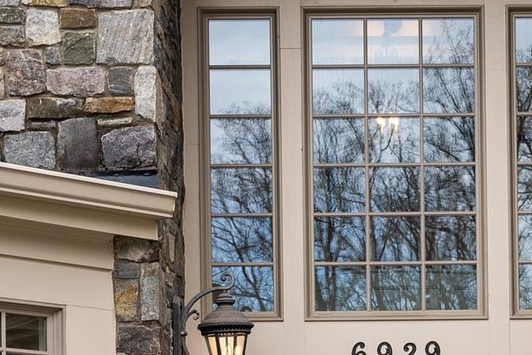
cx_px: 431
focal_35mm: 116
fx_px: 1710
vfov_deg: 11.4
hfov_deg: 17.5
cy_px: 523
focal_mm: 34.5
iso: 100
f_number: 4.5
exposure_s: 1/100
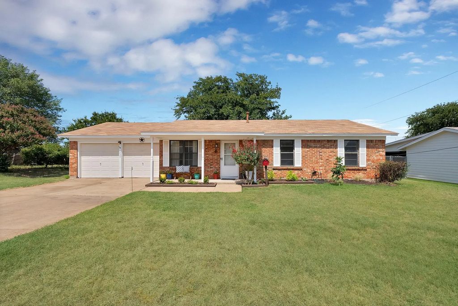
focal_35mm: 15
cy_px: 153
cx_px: 229
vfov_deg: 77.4
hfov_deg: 100.4
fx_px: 191
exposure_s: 1/1000
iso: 640
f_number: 9
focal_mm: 15
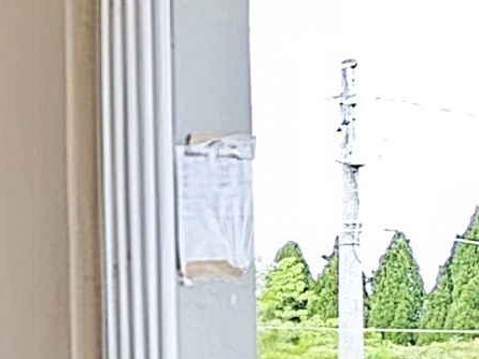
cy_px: 413
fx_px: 955
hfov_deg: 15.2
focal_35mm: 69
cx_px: -674
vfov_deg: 20.2
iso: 50
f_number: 1.8
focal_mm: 2.03
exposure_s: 1/169
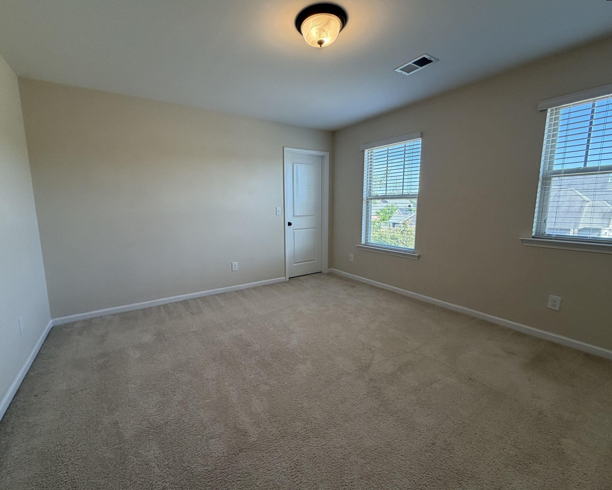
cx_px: 291
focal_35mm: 15
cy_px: 241
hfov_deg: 96.7
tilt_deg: -8.0
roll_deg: +0.4
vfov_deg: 84.0
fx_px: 272
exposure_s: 1/120
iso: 200
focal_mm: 2.22
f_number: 2.2
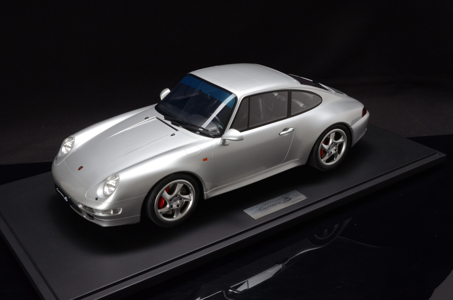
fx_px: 584
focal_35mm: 46
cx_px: 226
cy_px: 150
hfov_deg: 42.4
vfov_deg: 28.8
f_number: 18
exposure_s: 1/15
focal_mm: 31
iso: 1000
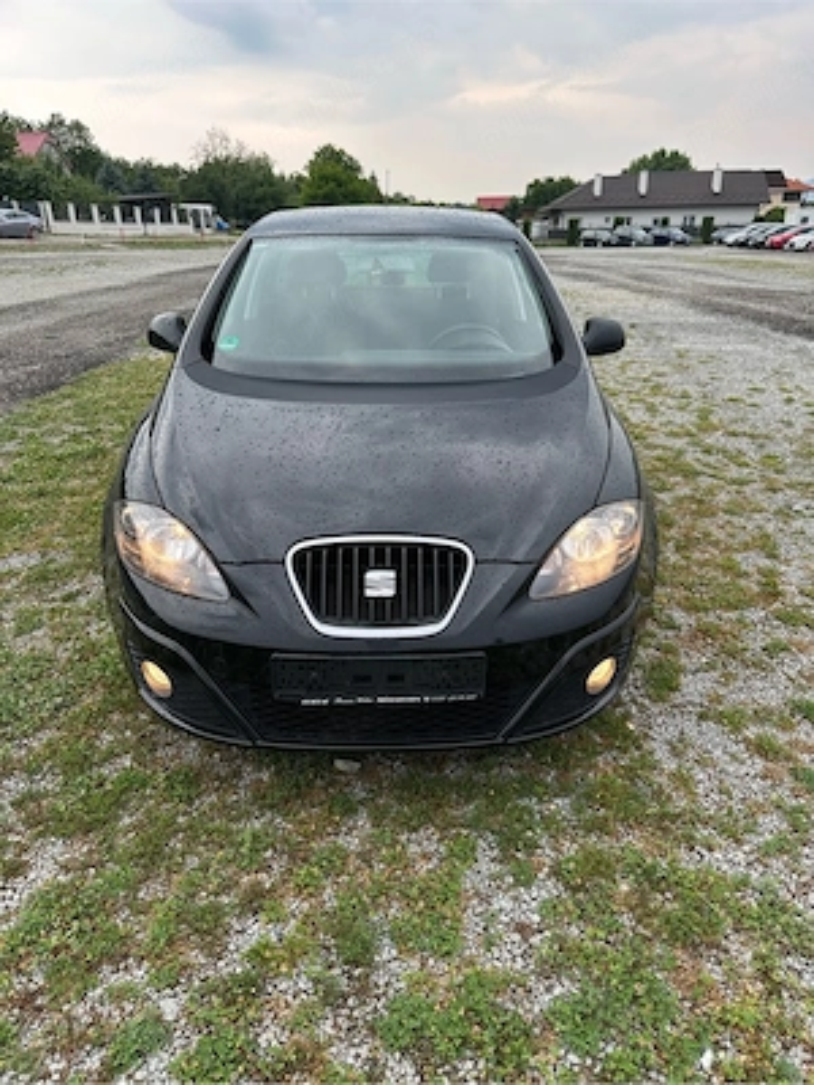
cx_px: 407
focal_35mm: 24
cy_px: 542
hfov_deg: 56.8
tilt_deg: -22.2
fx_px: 752
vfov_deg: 71.6
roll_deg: +0.5
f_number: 1.78
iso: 80
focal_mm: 6.86
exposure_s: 1/294
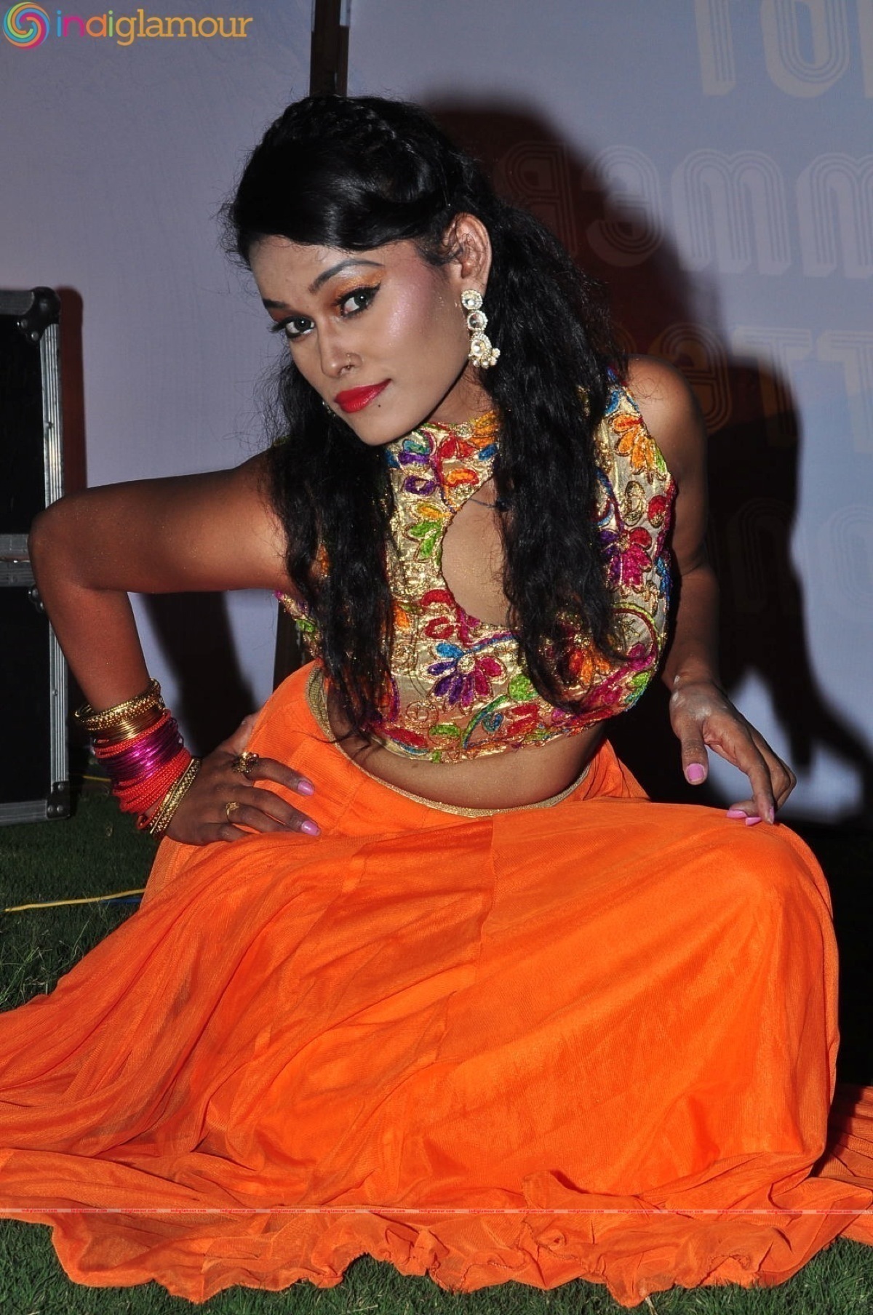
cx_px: 436
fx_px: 3174
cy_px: 658
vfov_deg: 23.4
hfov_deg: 15.7
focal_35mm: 87
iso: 400
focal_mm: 58
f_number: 11
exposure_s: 1/125
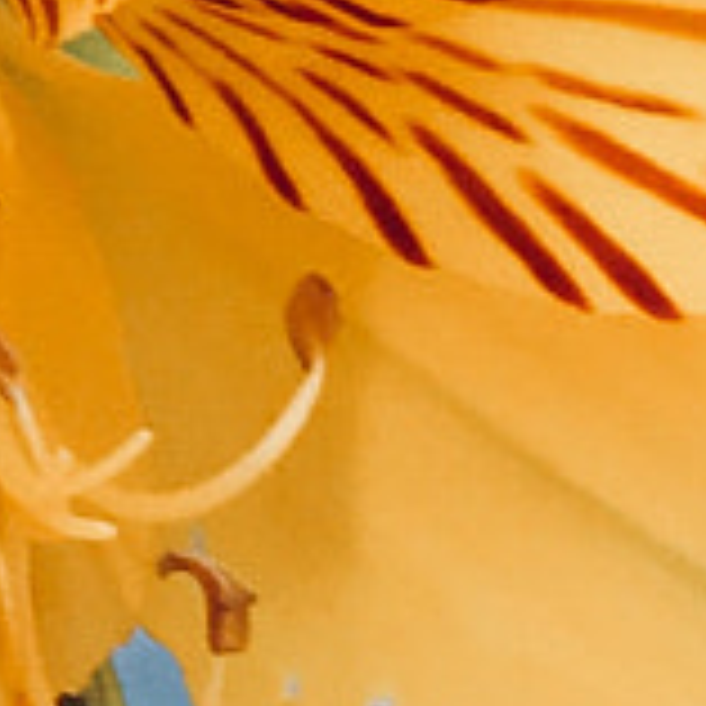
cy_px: -351
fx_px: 6046
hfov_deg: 6.2
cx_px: -1358
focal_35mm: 262
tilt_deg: -64.8
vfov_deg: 6.6
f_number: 2.2
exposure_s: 1/100
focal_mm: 4.15
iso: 32
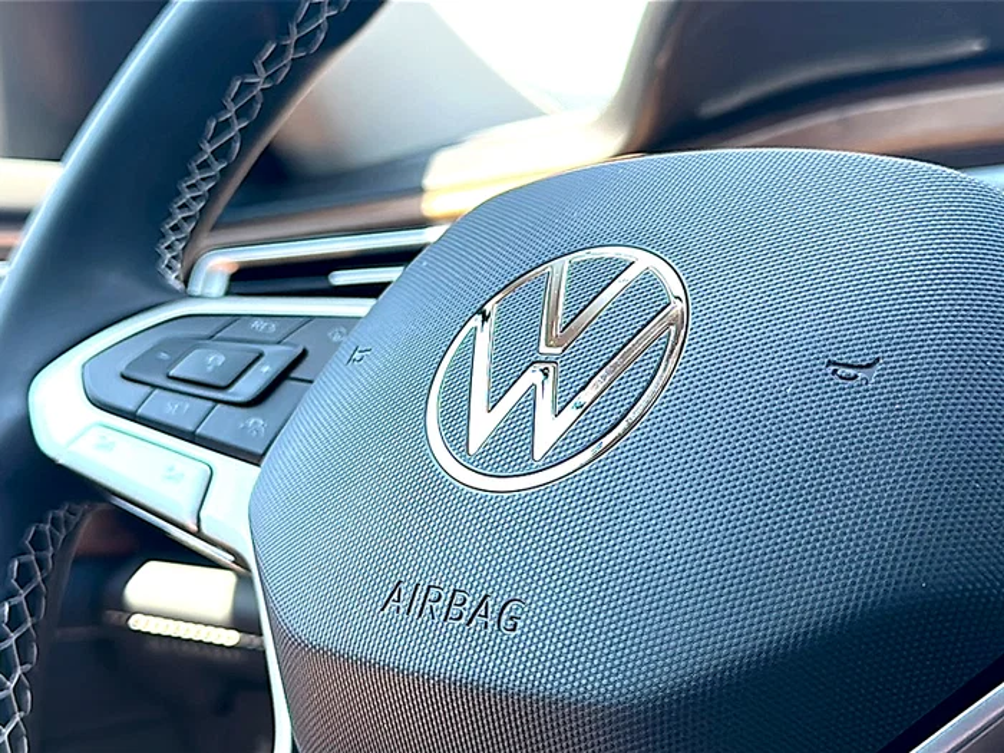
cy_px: 376
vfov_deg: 32.2
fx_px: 1305
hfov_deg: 42.1
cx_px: 502
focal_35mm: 45
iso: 80
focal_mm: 6.86
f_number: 1.78
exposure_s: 1/239
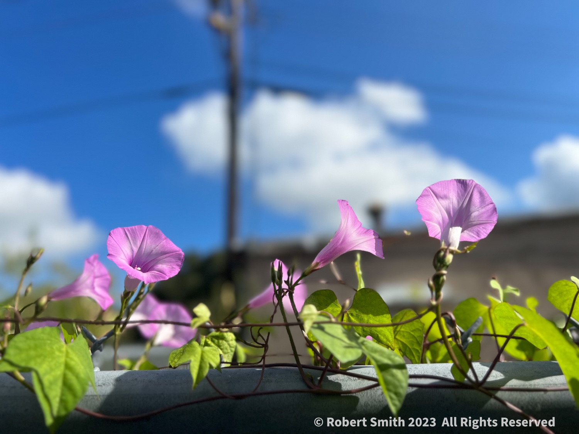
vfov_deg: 53.1
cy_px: 217
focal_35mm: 26
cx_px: 290
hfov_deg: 67.3
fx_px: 435
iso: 50
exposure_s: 1/5900
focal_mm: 5.7
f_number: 1.5
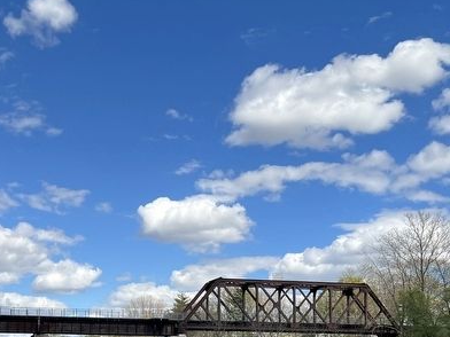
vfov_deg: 26.2
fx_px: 689
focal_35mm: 53
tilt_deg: +4.0
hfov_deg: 35.5
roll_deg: -0.2
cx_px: 121
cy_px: 331
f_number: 1.5
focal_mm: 5.7
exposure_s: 1/5319
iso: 50
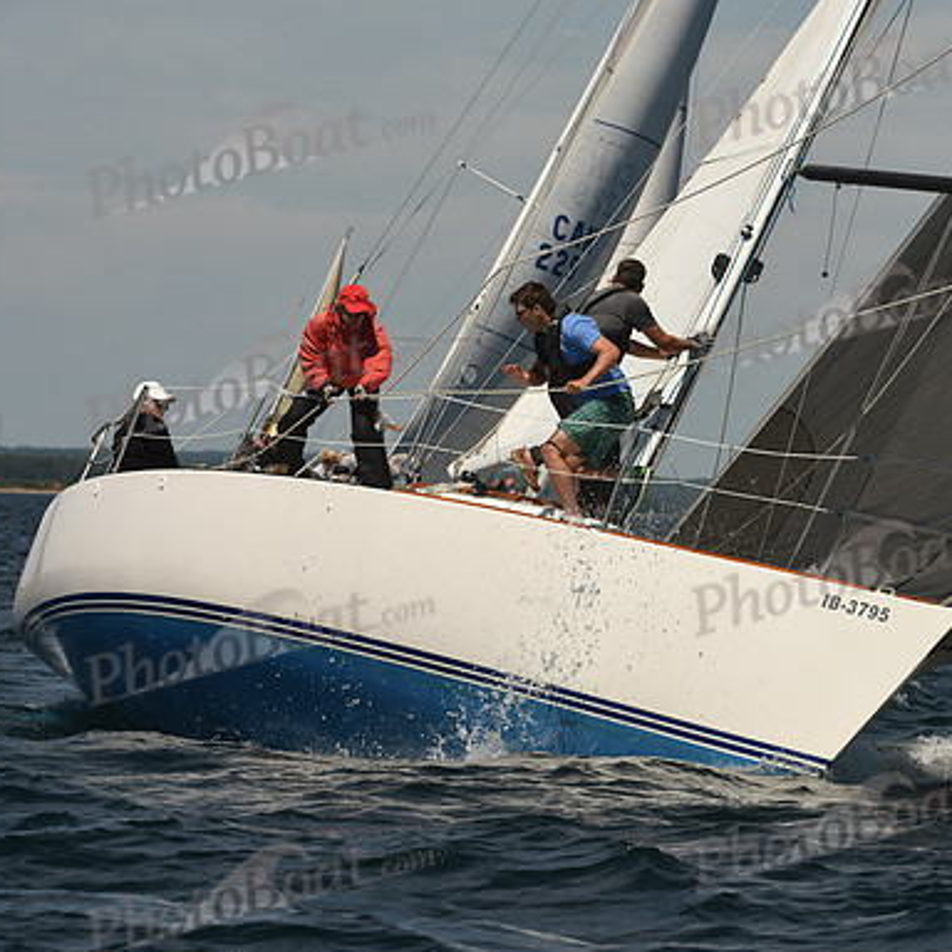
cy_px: 477
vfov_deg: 6.8
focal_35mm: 257
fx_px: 7996
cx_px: 565
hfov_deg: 6.8
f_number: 8
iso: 250
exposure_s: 1/1000
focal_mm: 200
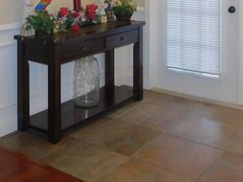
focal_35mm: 58
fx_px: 407
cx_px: 101
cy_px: -46
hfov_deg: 33.2
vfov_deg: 22.8
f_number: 3
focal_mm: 4
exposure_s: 1/30
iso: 200
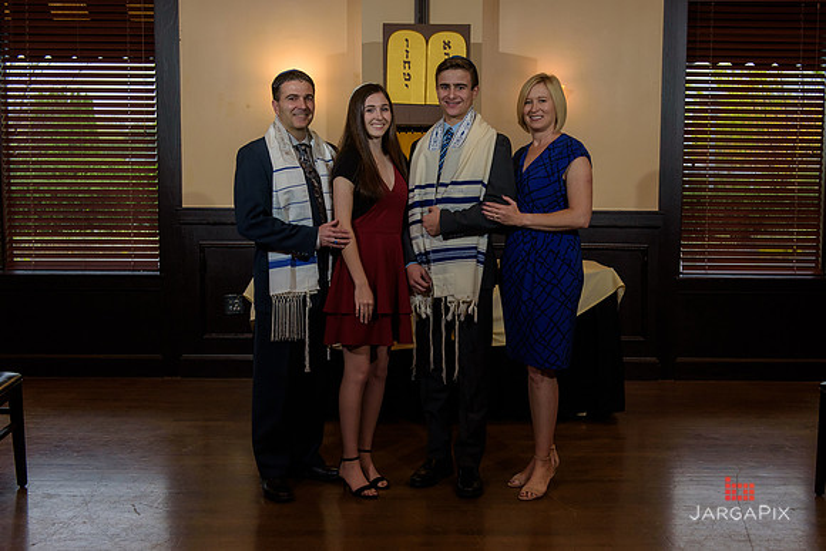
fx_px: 1031
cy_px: 290
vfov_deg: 29.9
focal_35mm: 45
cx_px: 464
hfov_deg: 43.6
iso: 1000
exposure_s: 1/125
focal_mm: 40
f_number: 5
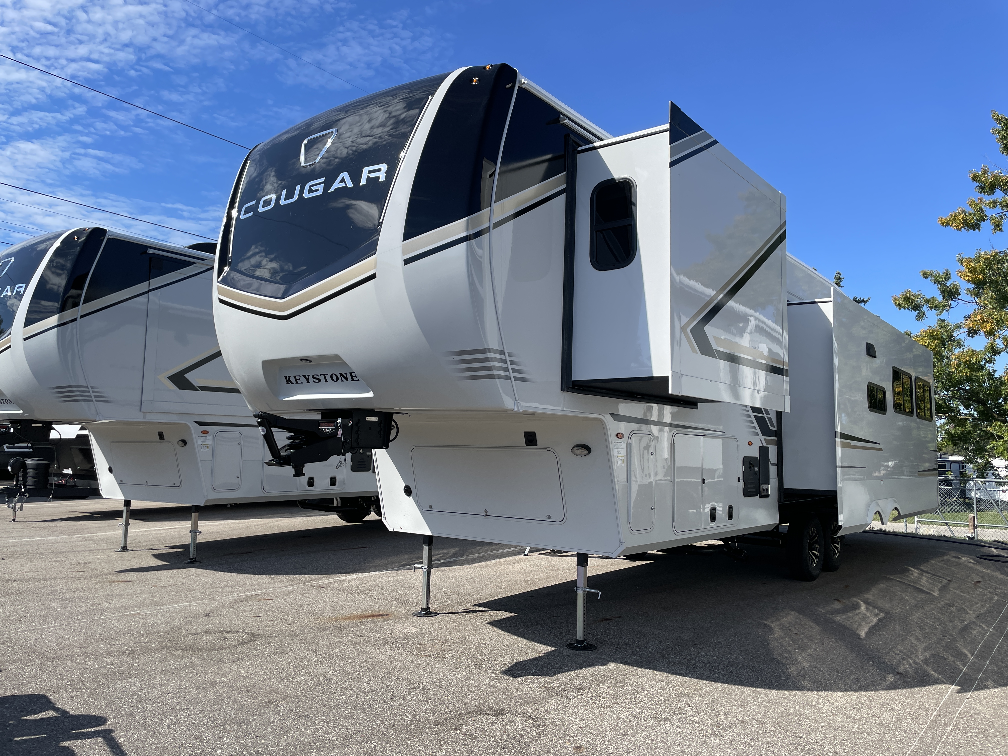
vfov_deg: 53.1
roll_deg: -1.1
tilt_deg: +9.6
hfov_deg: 67.3
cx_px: 504
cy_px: 378
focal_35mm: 26
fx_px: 757
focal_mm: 4.2
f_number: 1.6
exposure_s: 1/2451
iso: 32
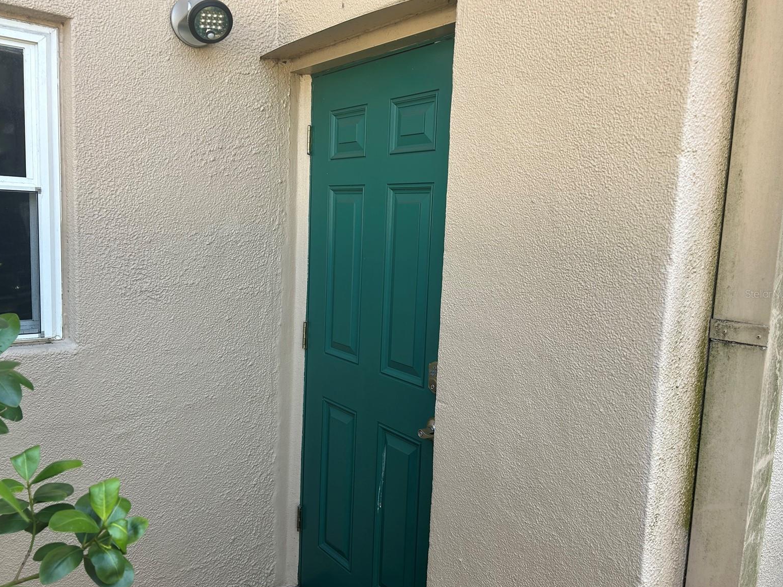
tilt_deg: -6.0
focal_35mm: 27
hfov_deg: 65.3
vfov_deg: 51.4
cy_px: 294
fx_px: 611
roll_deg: -1.9
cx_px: 387
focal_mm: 5.7
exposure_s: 1/452
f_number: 1.5
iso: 50
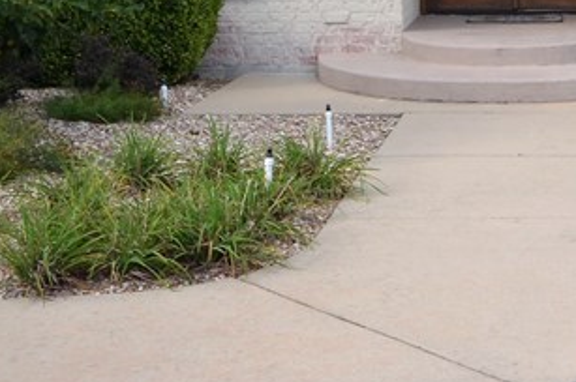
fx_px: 1359
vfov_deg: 15.1
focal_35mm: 85
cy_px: -142
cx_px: 501
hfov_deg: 23.4
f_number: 5.6
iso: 100
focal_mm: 16
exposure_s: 1/125
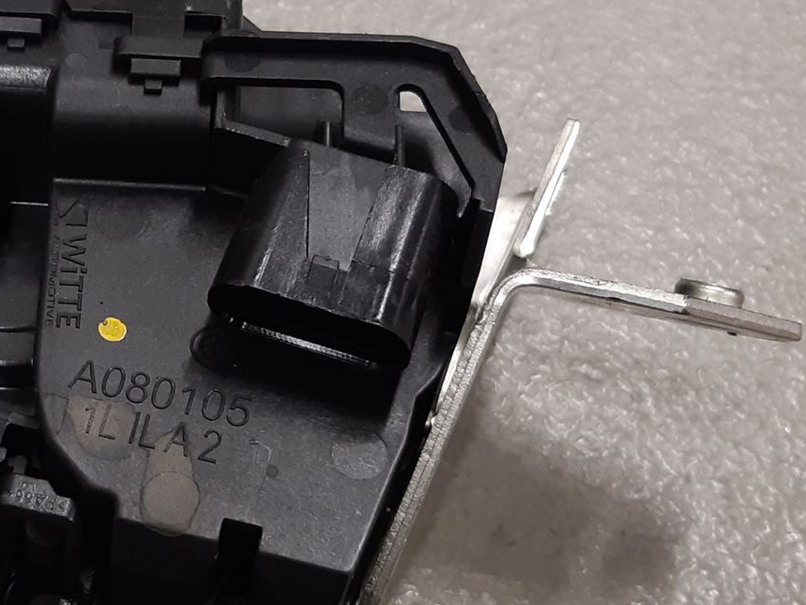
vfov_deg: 23.6
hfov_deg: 29.9
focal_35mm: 62
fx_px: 1443
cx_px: 81
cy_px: 306
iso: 100
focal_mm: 3.93
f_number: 1.7
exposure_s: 1/50
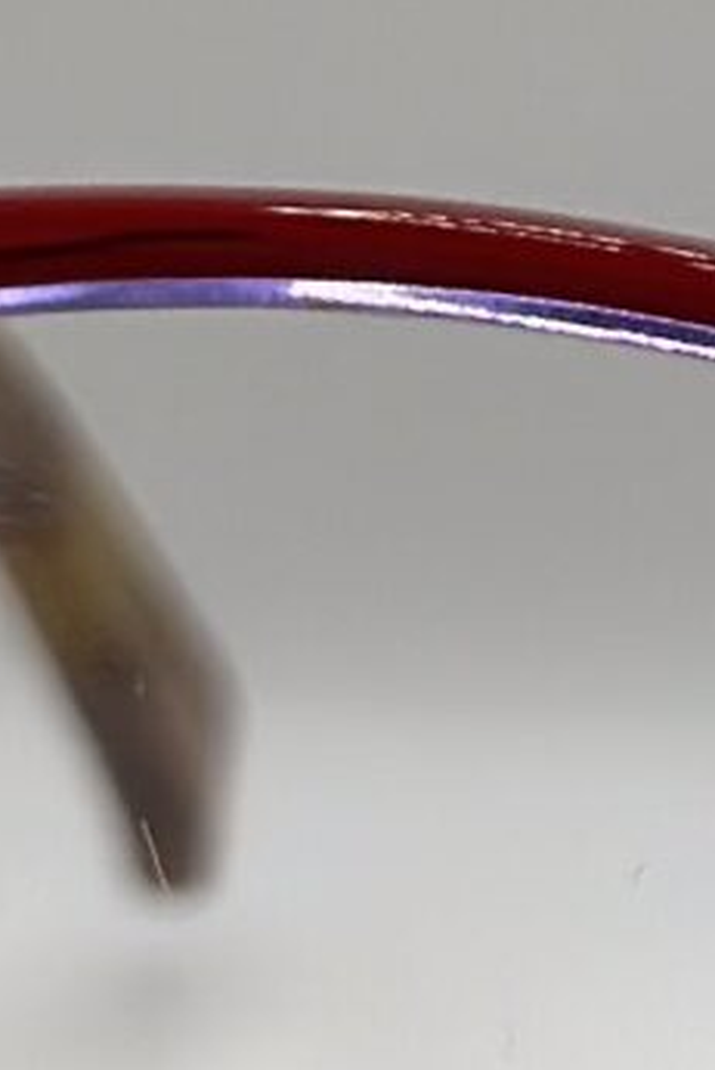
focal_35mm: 369
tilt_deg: -10.1
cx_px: 1956
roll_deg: -2.6
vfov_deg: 5.6
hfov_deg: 3.7
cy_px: -210
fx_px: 10981
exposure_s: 1/935
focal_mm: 6.86
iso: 80
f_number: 1.78
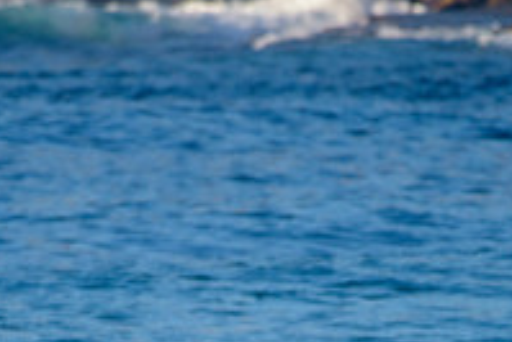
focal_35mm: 1455
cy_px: 469
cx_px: 260
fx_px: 20708
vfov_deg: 0.9
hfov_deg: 1.4
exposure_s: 1/2000
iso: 400
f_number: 5.6
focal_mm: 500
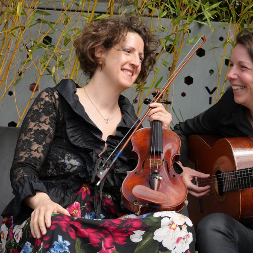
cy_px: 126
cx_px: 179
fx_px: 769
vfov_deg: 18.7
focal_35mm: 93
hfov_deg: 18.6
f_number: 5.6
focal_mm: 48
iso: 100
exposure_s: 1/250
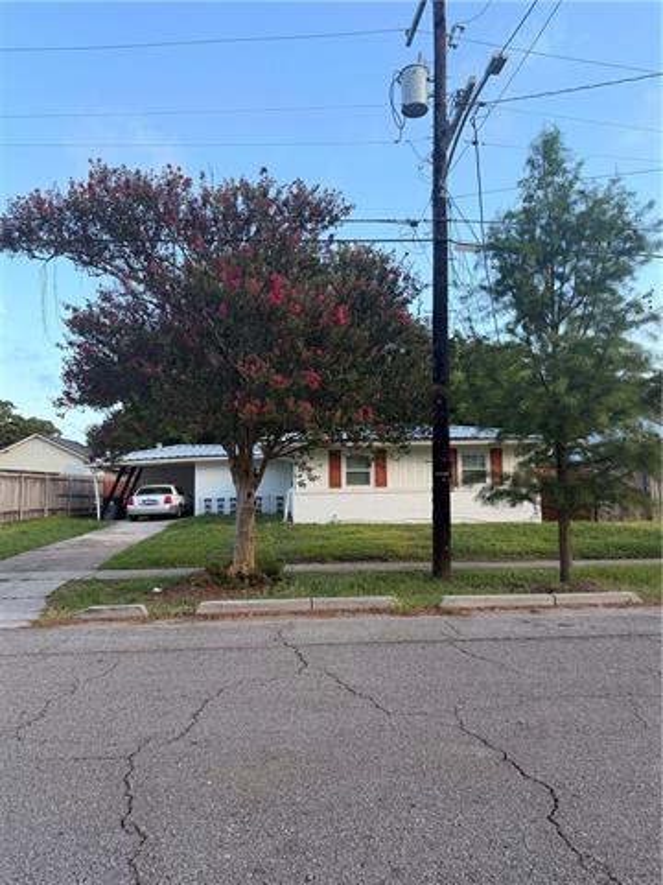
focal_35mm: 24
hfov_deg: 56.8
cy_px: 442
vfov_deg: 71.6
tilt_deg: +5.0
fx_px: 613
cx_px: 332
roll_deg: +1.5
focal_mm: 6.76
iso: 80
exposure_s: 1/813
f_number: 1.78
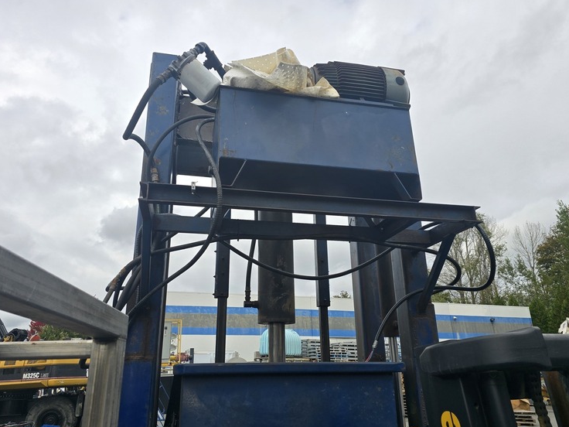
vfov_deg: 54.8
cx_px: 280
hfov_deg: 69.4
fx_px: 411
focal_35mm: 25
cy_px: 231
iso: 12
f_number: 1.7
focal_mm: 6.3
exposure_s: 1/350
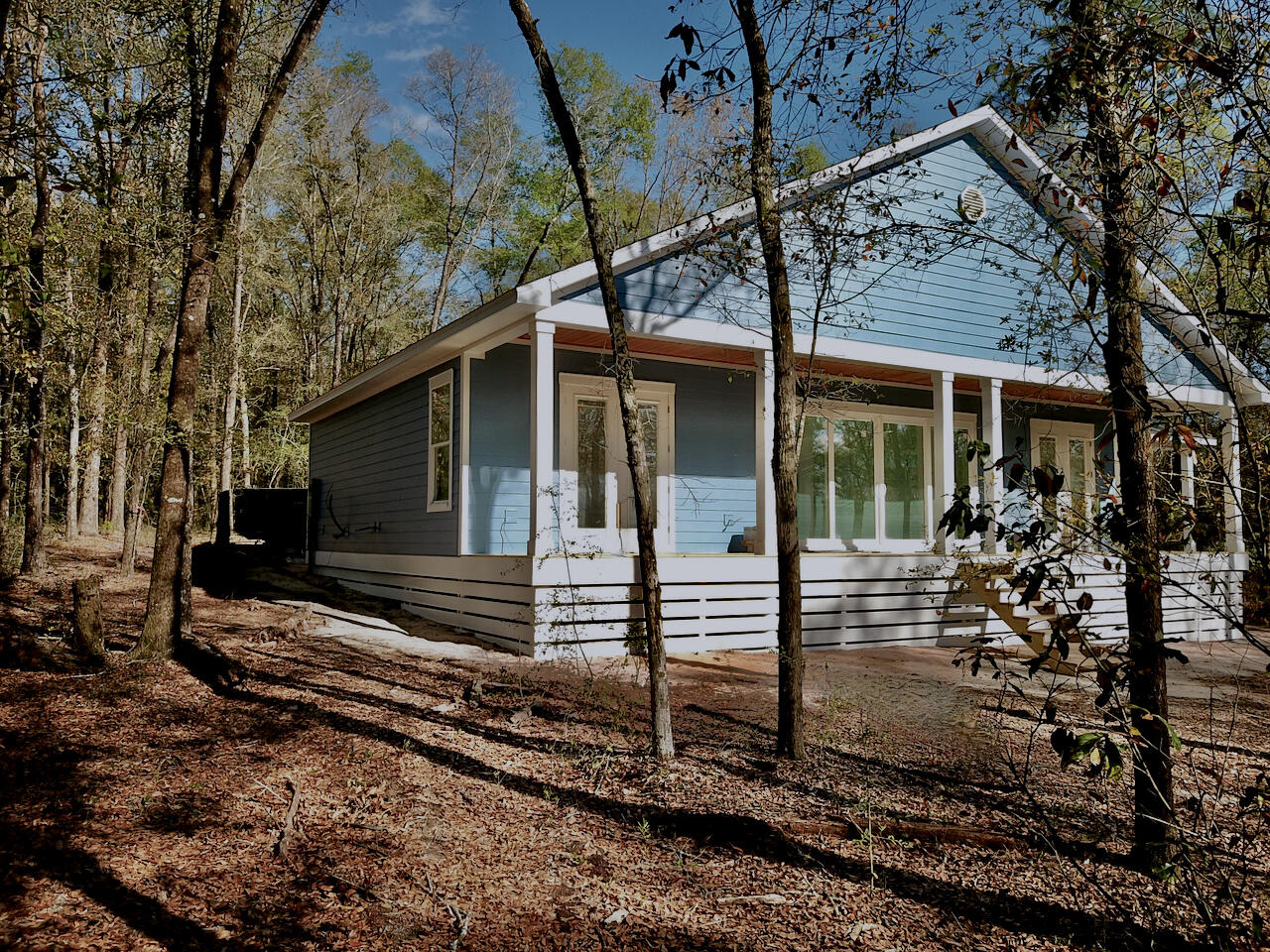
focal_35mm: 26
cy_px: 476
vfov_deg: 53.1
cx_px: 635
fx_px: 954
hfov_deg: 67.3
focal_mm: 4.73
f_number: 2.2
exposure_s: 1/887
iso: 100
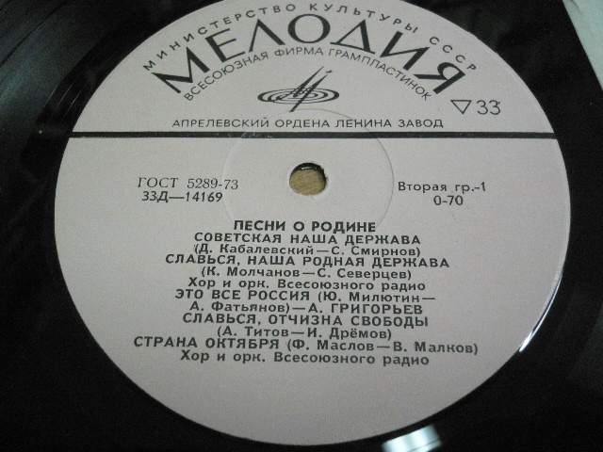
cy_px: 226
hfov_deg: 52.6
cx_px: 302
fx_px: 610
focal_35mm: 35
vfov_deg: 40.7
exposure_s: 1/50
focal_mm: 5.8
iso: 400
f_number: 2.8
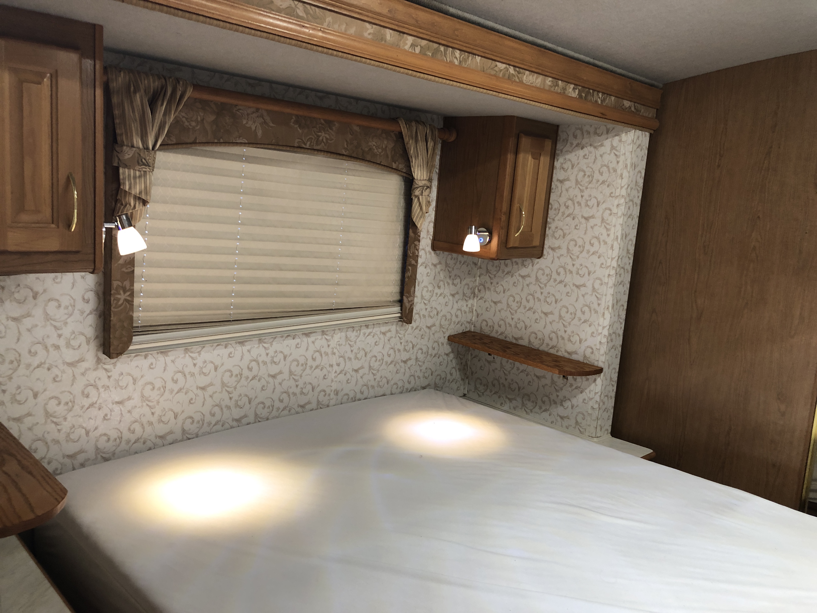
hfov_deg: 63.4
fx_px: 661
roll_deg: -3.5
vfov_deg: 49.7
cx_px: 408
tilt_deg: -9.9
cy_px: 306
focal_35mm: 28
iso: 40
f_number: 1.8
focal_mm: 3.99
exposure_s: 1/15
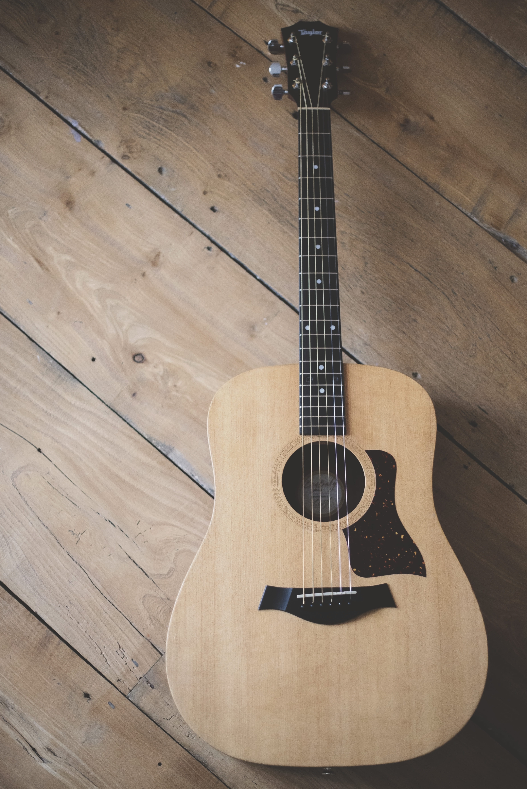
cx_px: 283
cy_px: 405
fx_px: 1184
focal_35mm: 54
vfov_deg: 36.9
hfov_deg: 25.1
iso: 1000
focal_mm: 50
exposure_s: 1/1000
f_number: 1.4
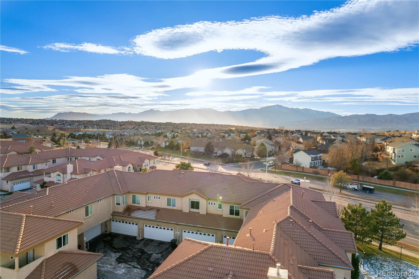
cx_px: 210
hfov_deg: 78.6
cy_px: 140
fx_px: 256
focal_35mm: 22
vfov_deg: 57.2
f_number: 2.8
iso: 100
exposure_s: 1/730
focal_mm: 8.38
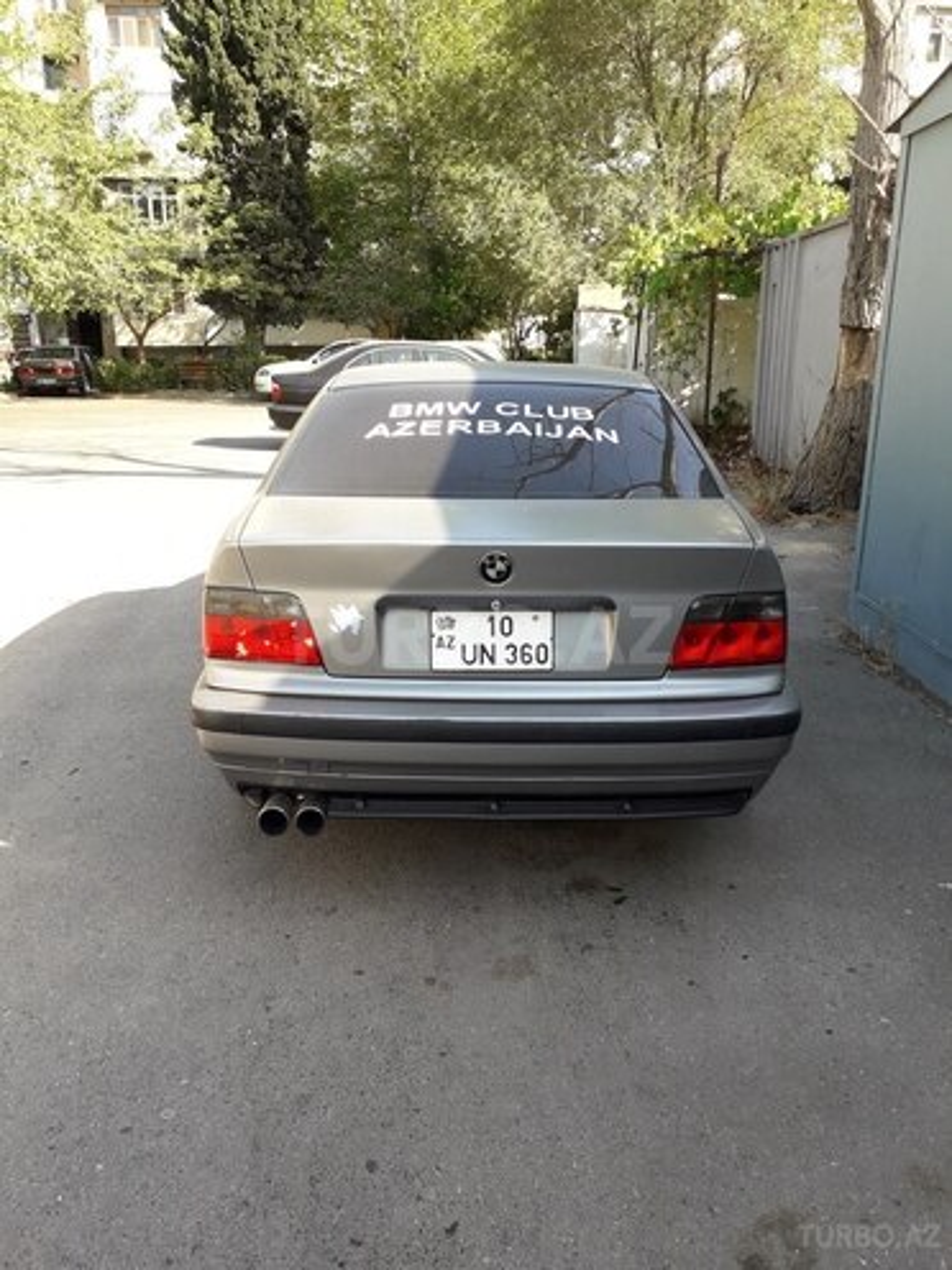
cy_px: 635
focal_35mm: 27
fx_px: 990
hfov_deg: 51.4
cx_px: 476
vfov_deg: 65.3
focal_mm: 3.6
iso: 40
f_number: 1.9
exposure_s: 1/274
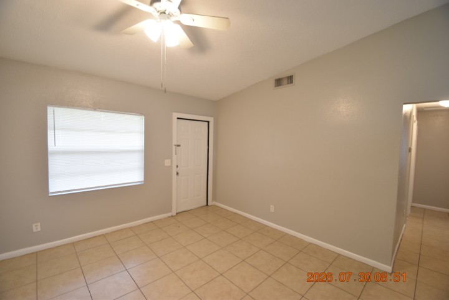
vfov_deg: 77.3
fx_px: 187
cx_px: 224
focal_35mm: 15
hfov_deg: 100.4
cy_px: 150
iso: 800
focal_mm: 10
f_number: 3.5
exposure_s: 1/45
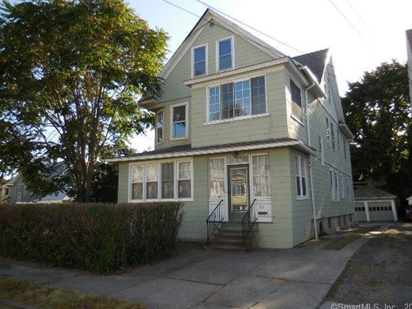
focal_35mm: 26
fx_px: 310
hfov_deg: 67.3
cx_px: 213
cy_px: 153
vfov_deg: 53.1
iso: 125
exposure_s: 1/640
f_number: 3.3
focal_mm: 4.5
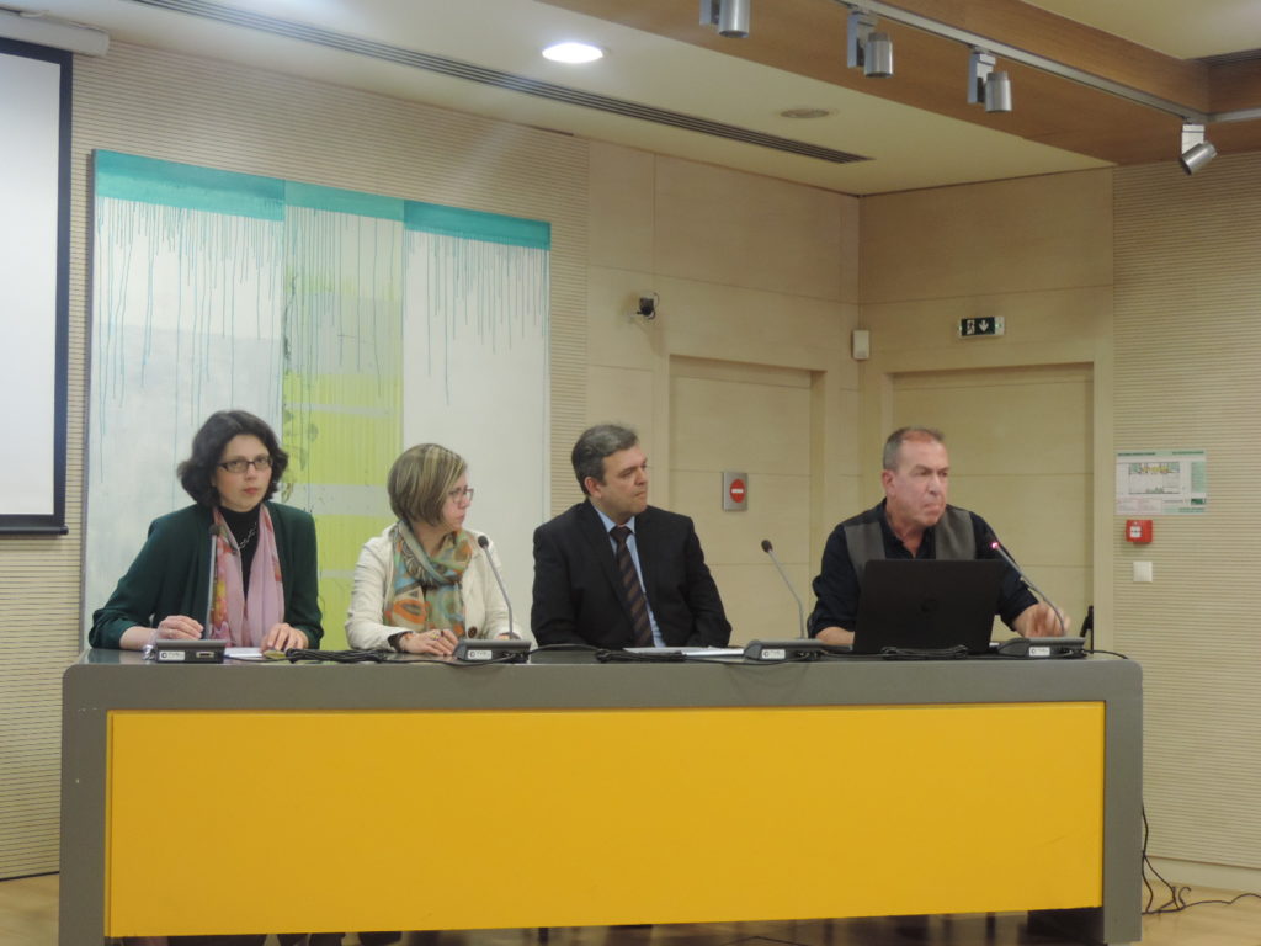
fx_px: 2004
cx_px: 630
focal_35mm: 55
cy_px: 473
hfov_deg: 34.9
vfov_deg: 26.6
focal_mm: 9.8
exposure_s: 1/20
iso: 400
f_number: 3.7
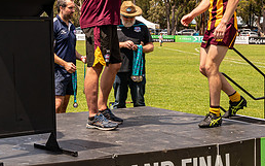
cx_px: 97
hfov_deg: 24.0
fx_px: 621
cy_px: 32
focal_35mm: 86
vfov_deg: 15.1
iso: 200
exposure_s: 1/500
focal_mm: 25
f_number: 8
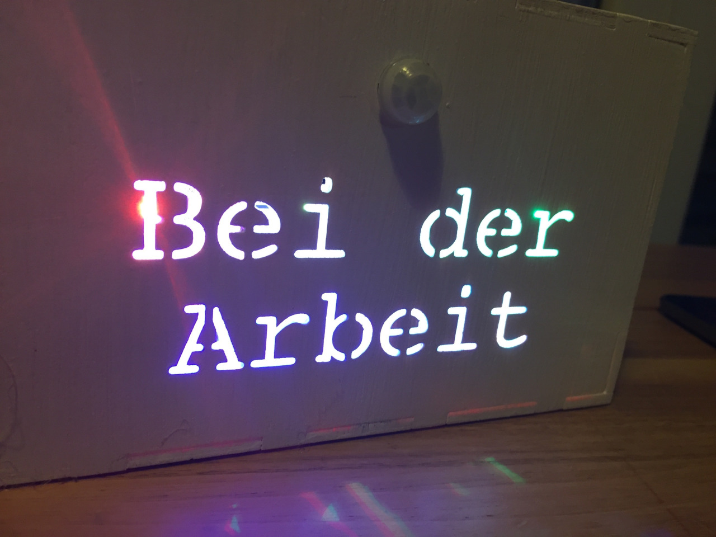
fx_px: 600
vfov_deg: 48.2
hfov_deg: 61.7
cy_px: 268
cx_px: 358
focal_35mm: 29
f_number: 2.2
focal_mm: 4.15
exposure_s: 1/33
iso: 125
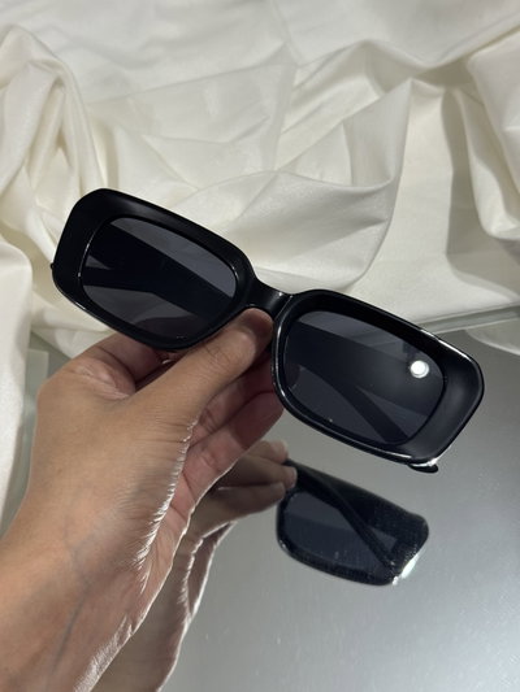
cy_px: 346
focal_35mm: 48
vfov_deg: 39.6
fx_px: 961
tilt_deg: -59.6
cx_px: 260
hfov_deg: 30.3
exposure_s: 1/50
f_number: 1.78
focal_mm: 6.76
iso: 100
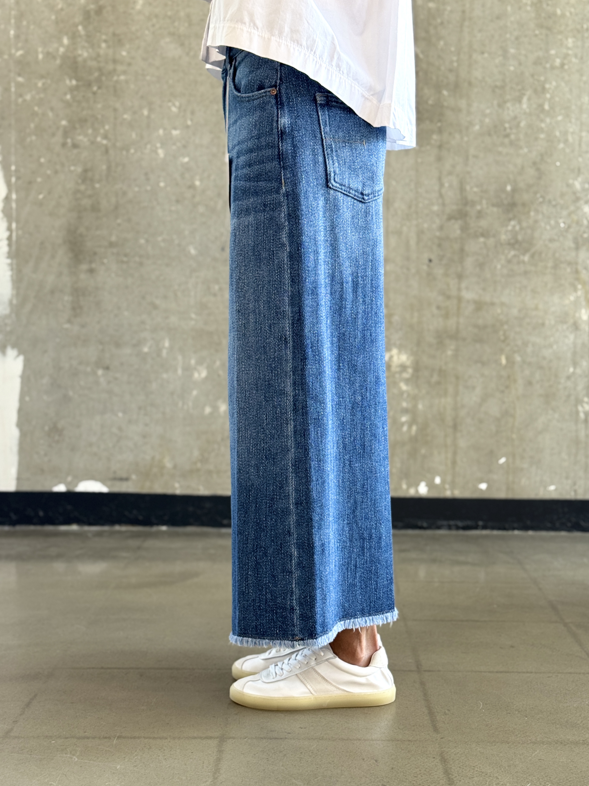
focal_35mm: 49
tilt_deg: -4.5
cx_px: 294
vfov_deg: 38.9
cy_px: 396
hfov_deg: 29.7
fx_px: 1112
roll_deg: -2.8
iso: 125
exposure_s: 1/100
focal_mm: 6.76
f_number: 1.78
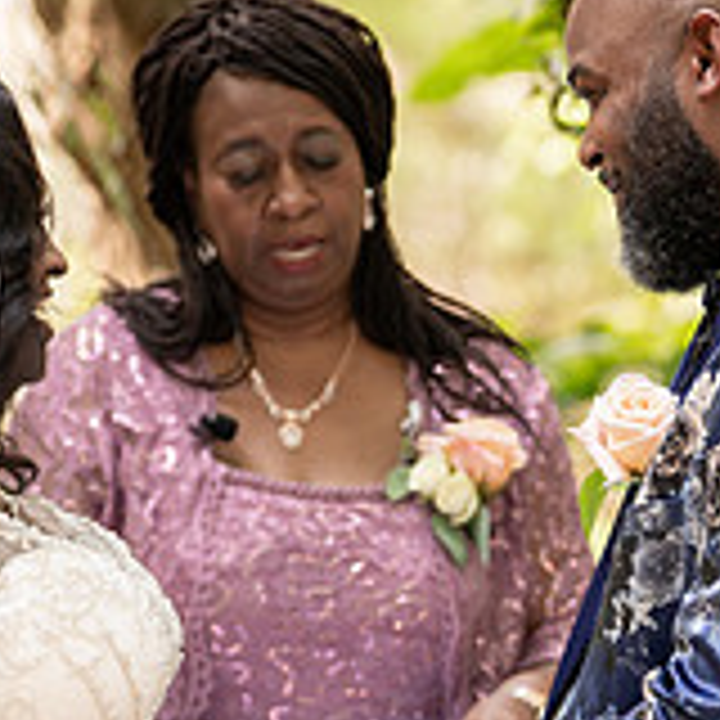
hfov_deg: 4.0
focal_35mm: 440
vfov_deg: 4.0
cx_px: 307
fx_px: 10354
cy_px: 543
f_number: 4
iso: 640
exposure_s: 1/200
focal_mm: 140
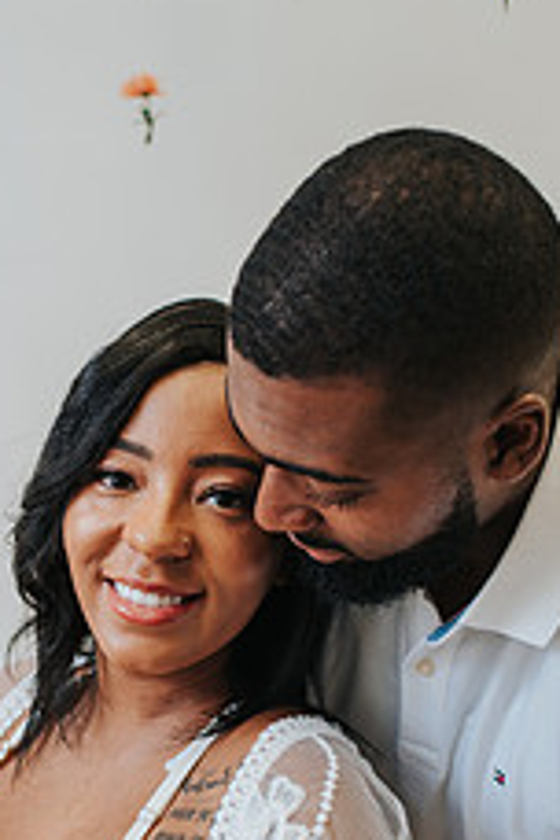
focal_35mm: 69
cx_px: 181
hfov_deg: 19.7
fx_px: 1610
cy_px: 656
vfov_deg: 28.7
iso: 320
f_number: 2.8
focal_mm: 35
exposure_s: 1/125
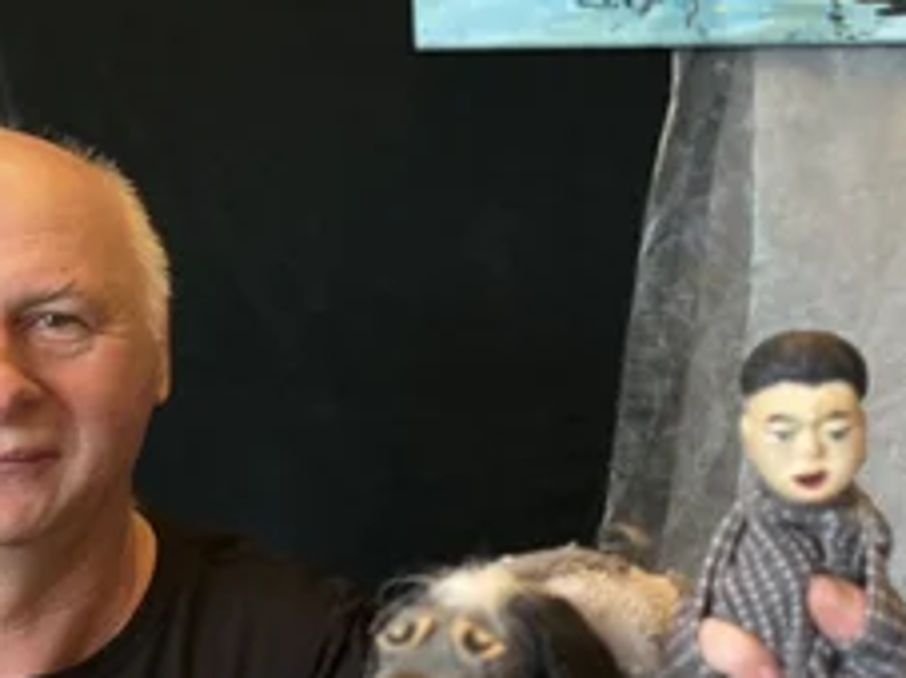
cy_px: 397
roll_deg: +1.0
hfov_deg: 23.6
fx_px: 2145
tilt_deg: -8.5
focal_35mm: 82
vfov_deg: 18.0
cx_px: 686
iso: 250
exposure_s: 1/50
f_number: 1.5
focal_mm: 5.7
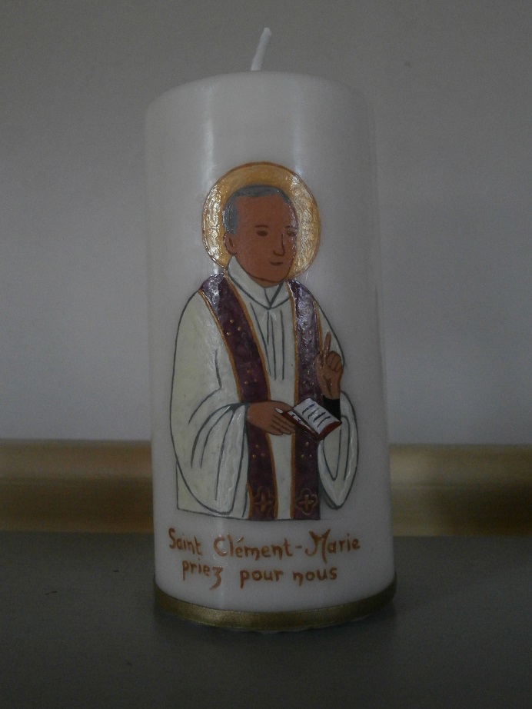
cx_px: 266
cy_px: 354
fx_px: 778
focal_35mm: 38
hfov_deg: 37.7
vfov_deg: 49.0
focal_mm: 6.67
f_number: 3.9
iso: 400
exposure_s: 1/40
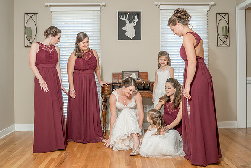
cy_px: 74
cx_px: 126
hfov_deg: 48.1
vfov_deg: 33.2
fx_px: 281
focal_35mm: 40
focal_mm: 35
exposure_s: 1/100
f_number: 5.6
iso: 2000
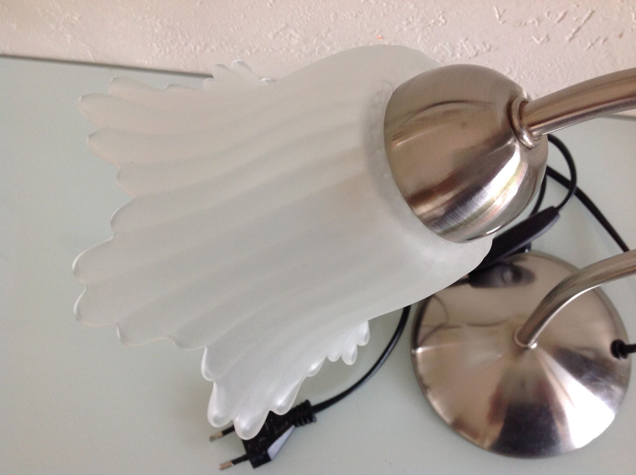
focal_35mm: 35
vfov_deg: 40.6
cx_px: 318
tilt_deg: -67.5
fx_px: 642
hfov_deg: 52.7
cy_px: 238
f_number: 2.4
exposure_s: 1/15
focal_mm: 4.28
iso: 100
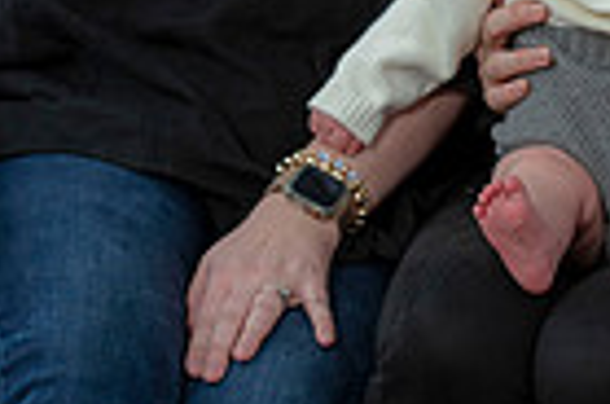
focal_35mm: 384
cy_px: -57
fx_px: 6492
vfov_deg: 3.6
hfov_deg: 5.4
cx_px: 496
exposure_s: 1/200
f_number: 4
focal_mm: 92
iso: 160
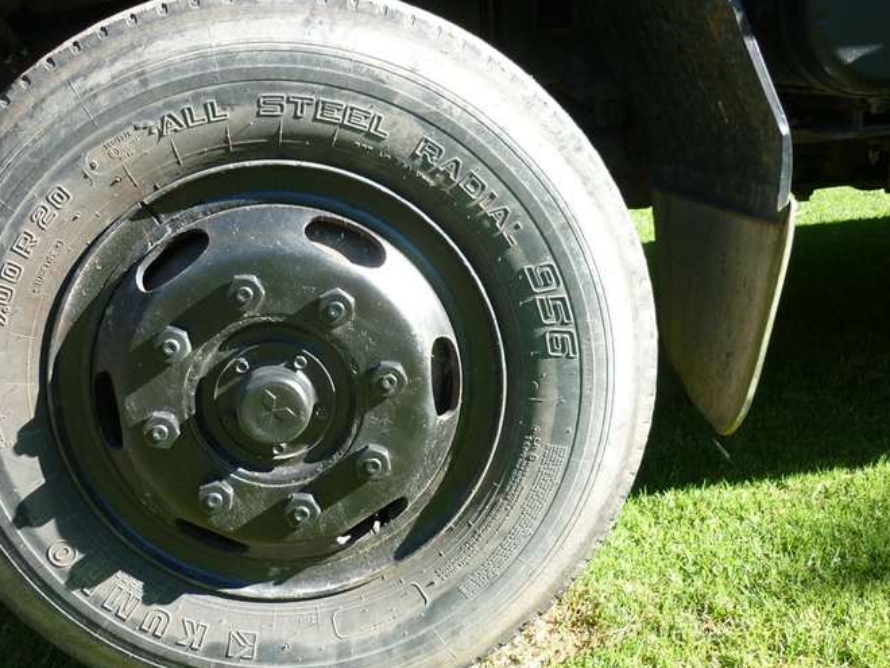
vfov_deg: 35.9
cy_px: 314
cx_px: 359
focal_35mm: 40
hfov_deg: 46.5
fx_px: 1028
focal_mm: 5.5
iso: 80
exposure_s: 1/200
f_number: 2.8
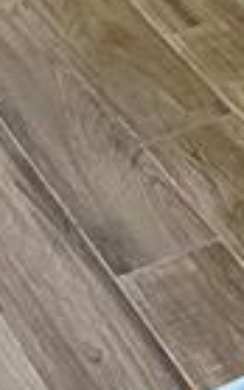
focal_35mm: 152
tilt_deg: -13.3
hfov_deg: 8.6
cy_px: -556
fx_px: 1616
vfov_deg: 11.4
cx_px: 6
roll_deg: +1.0
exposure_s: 1/60
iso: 160
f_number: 1.8
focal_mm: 4.25
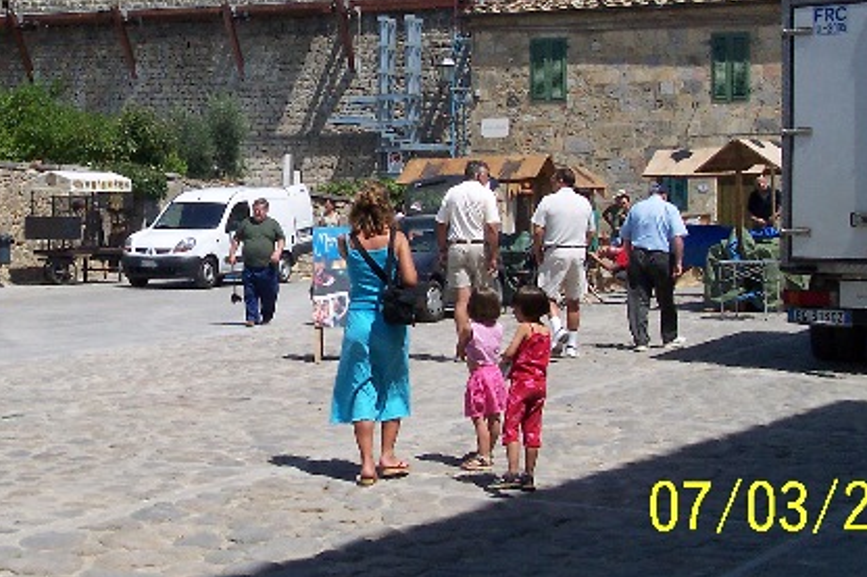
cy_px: 37
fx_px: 1830
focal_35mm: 76
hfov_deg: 26.3
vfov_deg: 17.6
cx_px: 221
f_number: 4.8
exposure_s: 1/1000
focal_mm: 8
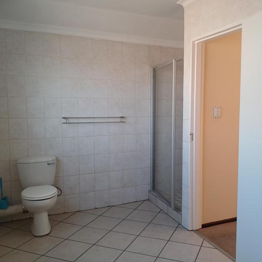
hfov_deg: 50.8
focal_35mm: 32
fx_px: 274
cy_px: 131
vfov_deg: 51.1
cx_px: 158
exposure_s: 1/50
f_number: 1.8
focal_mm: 4
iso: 64
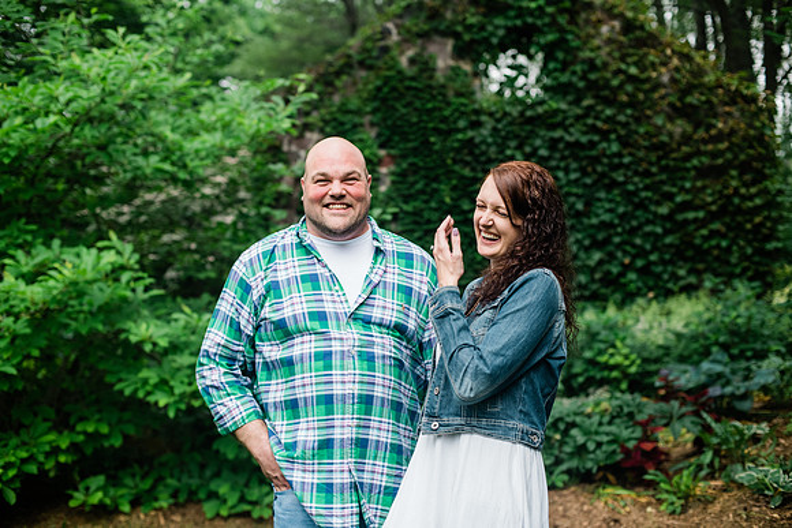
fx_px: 1100
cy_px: 264
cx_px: 396
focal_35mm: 50
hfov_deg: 39.6
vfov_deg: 27.0
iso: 640
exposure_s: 1/160
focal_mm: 50
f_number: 2.8
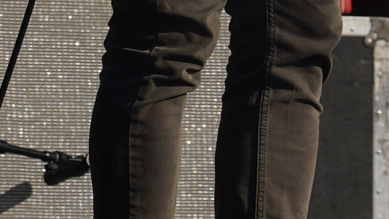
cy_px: -400
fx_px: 6168
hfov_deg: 3.6
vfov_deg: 2.0
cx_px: 373
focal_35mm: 598
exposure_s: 1/640
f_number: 8
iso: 100
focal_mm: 105
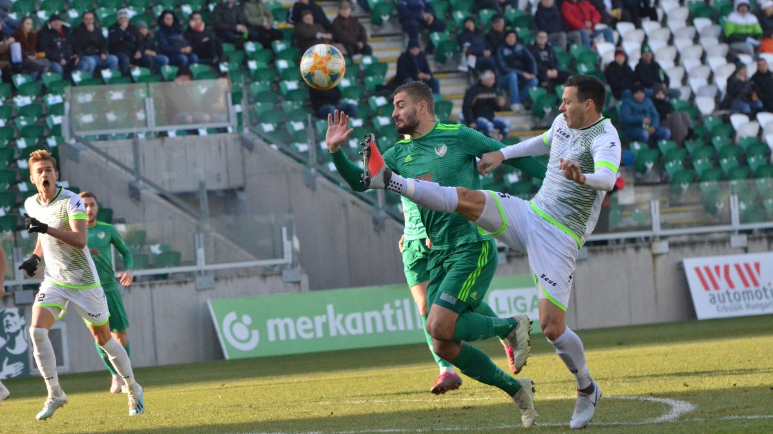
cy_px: 244
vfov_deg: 4.2
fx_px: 5975
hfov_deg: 7.4
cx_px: 387
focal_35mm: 292
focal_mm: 185
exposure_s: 1/3200
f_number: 7.1
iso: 3200
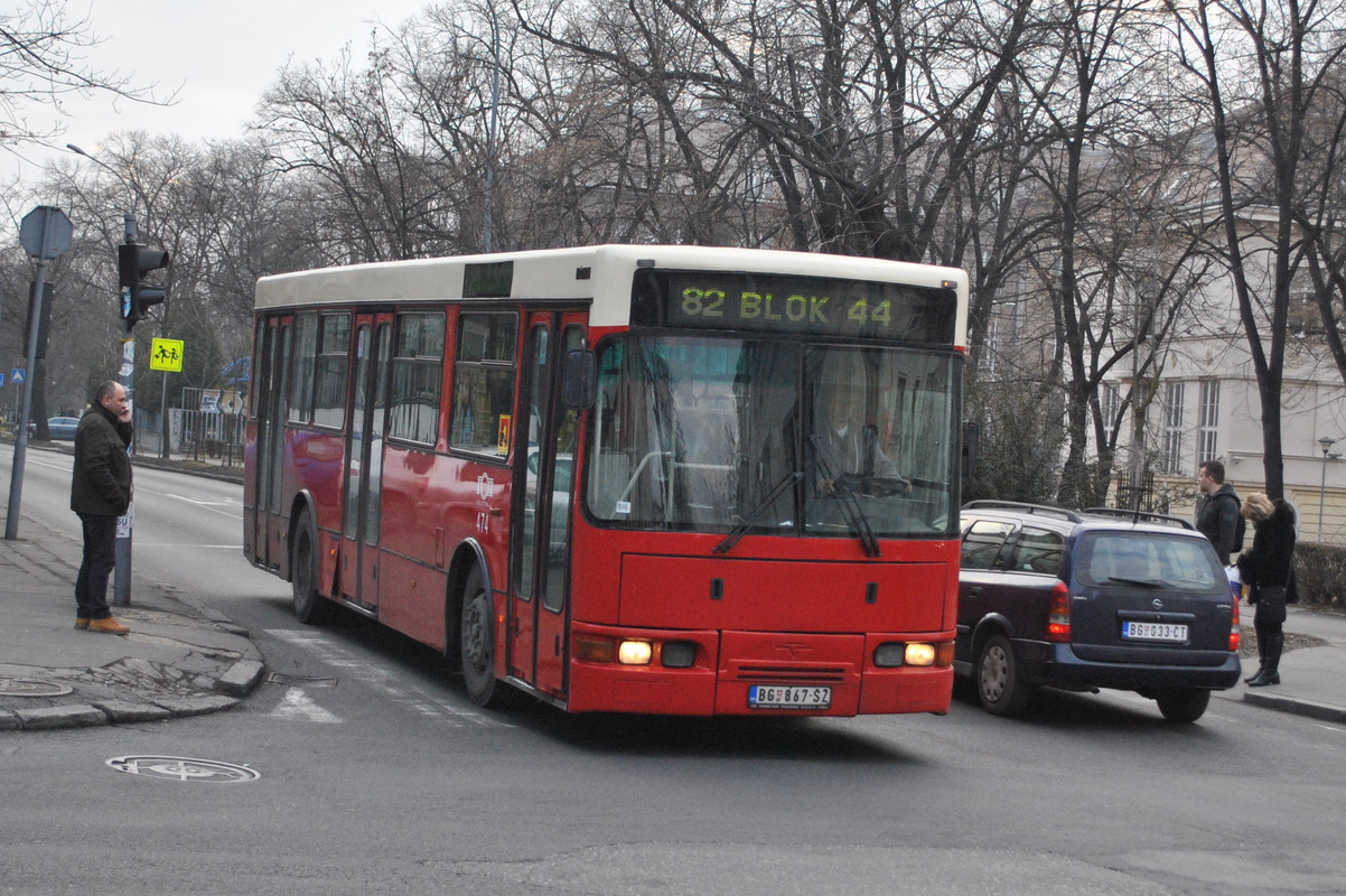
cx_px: 673
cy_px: 448
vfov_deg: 28.0
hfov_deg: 41.1
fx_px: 1794
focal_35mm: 48
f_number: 4.8
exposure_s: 1/500
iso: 450
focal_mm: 32
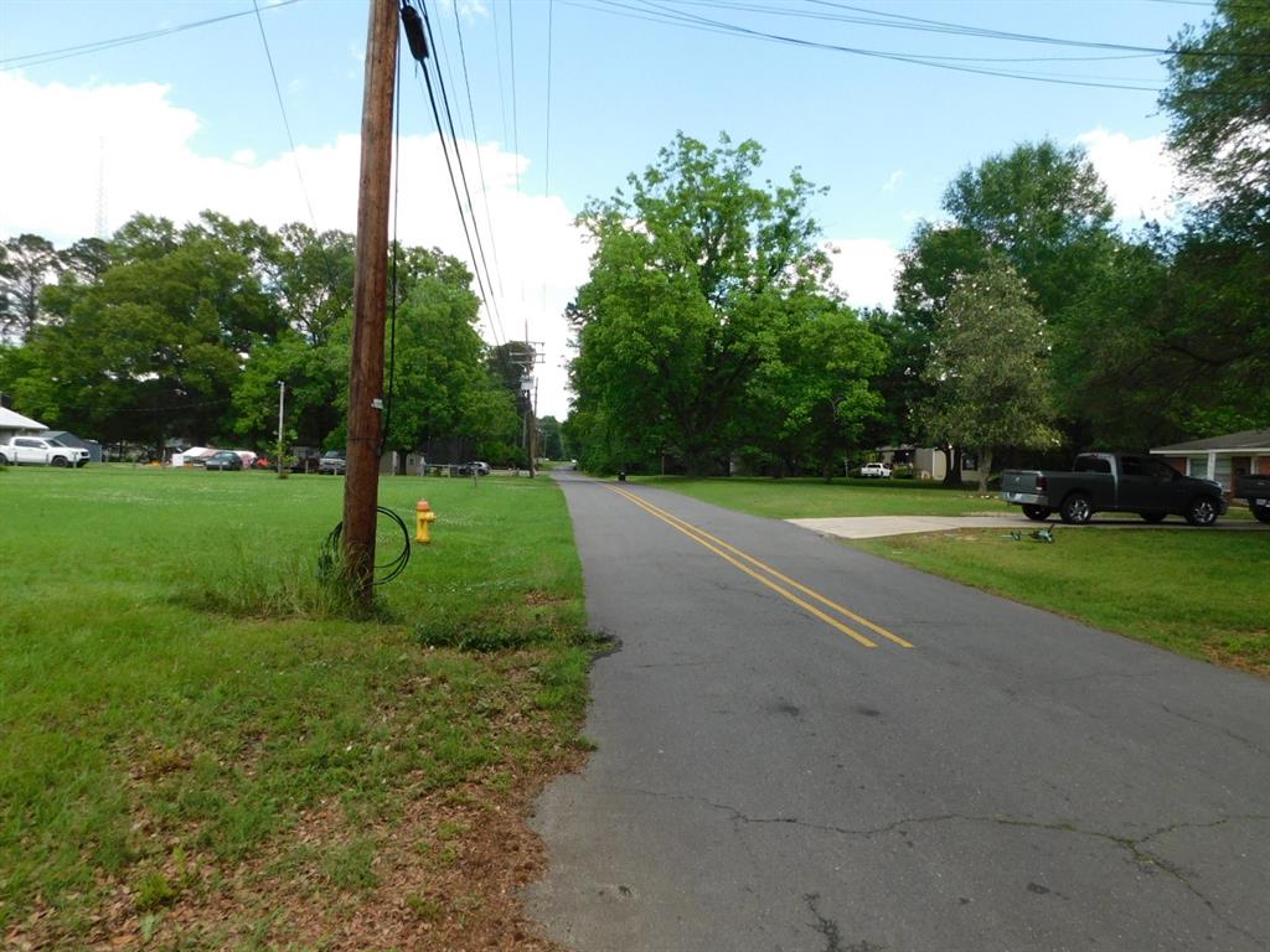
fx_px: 844
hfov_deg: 73.9
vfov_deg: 58.9
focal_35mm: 23
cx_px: 635
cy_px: 476
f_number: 3
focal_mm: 4
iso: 125
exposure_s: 1/500
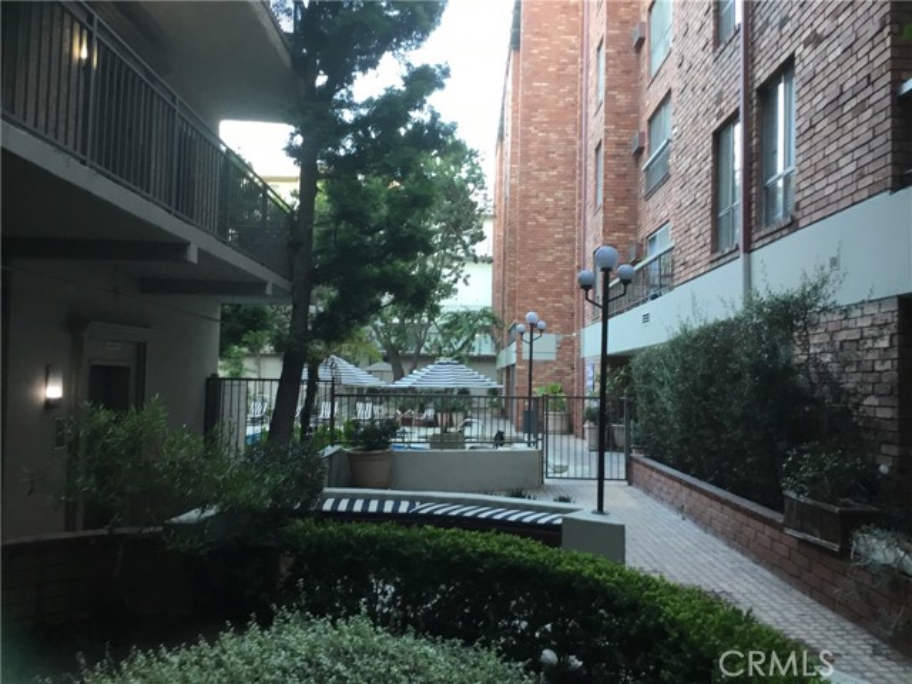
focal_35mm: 31
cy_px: 342
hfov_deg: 58.4
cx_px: 456
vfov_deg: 45.4
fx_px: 817
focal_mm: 3.3
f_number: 2.4
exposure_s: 1/30
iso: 50
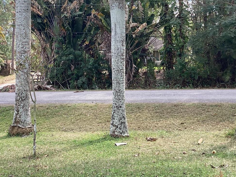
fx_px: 348
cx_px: 120
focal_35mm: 51
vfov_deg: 28.5
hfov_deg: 37.5
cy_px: 71
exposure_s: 1/166
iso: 25
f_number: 2.4
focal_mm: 3.3
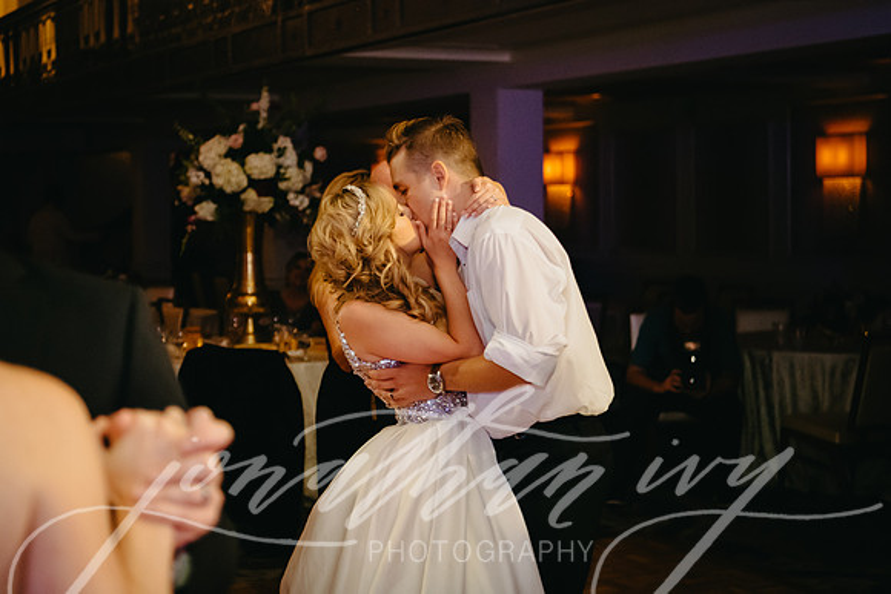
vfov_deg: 23.2
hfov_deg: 34.3
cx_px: 419
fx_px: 1444
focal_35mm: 58
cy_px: 247
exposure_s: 1/160
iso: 2000
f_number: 2.8
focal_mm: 50
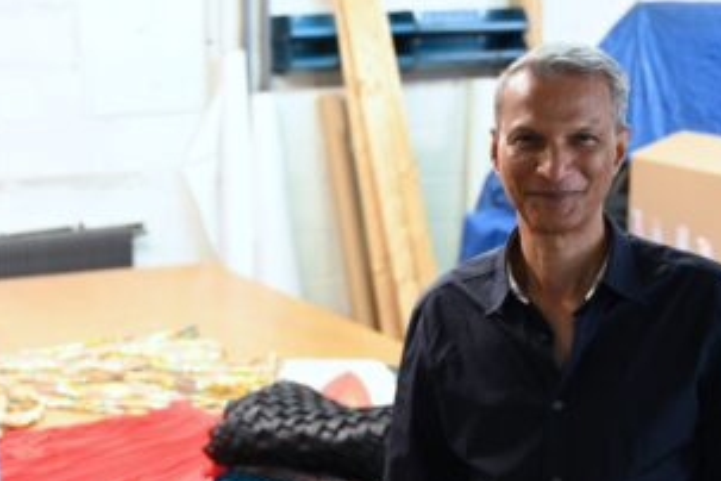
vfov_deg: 21.1
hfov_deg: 31.0
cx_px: 198
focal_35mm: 64
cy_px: 348
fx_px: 1282
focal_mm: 38
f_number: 2.8
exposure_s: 1/50
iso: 800
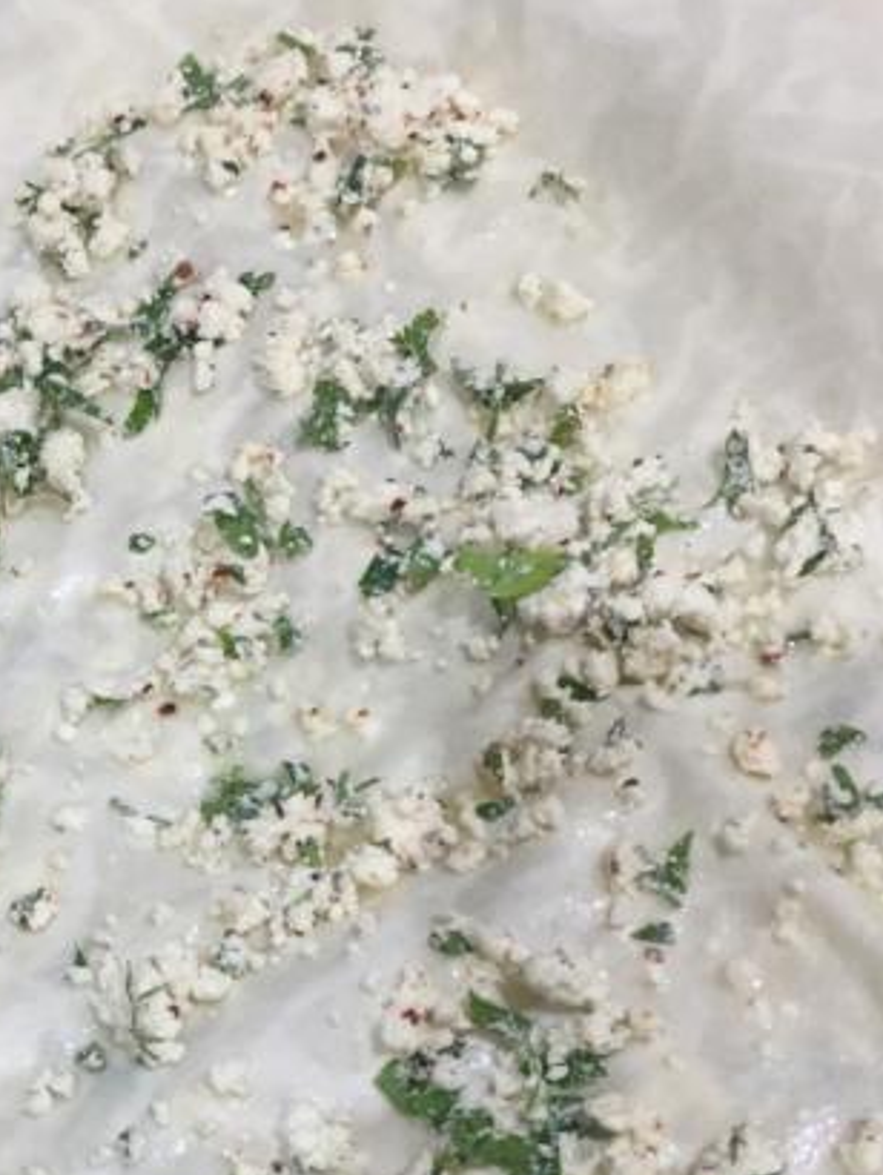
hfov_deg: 21.8
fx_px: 2208
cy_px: 880
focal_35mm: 65
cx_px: -6
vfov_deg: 29.3
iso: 160
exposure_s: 1/33
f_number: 2.2
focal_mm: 4.15
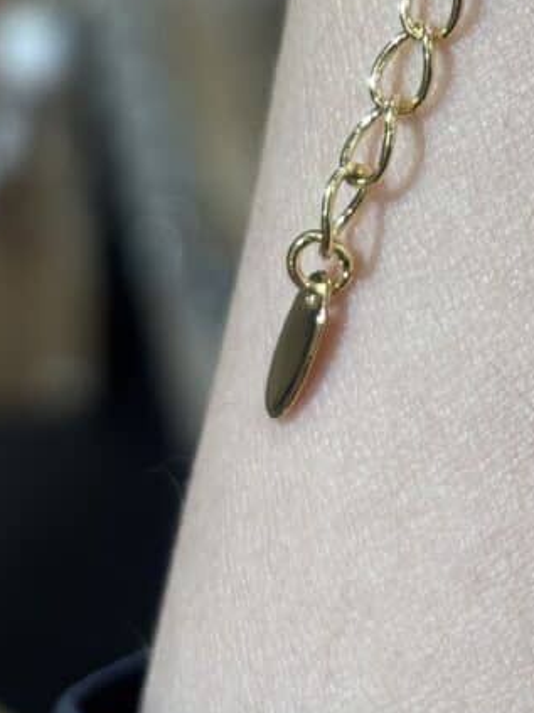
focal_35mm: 126
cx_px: 600
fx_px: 2593
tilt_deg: -38.0
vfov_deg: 15.2
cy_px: -81
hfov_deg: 11.6
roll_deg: -0.4
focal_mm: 5.96
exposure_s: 1/100
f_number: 1.6
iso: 50
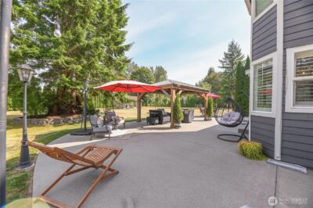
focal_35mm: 14
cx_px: 156
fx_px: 122
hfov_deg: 104.3
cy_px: 104
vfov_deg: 81.1
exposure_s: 1/250
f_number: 8
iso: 250
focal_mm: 14
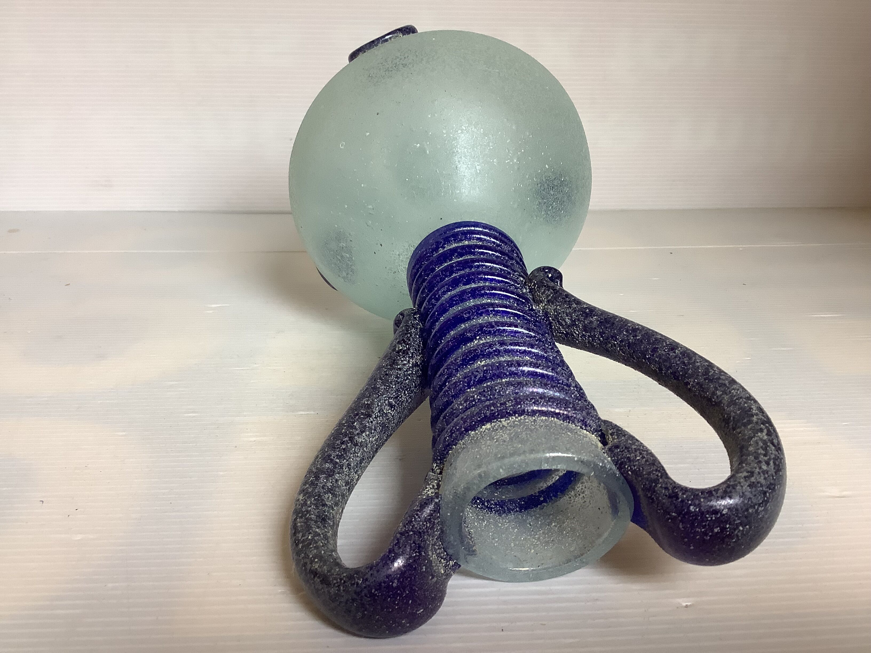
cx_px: 436
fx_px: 780
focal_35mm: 31
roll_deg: -0.1
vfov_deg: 45.4
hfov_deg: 58.4
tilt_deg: -20.8
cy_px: 326
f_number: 2.4
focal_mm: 3.3
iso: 80
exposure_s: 1/60
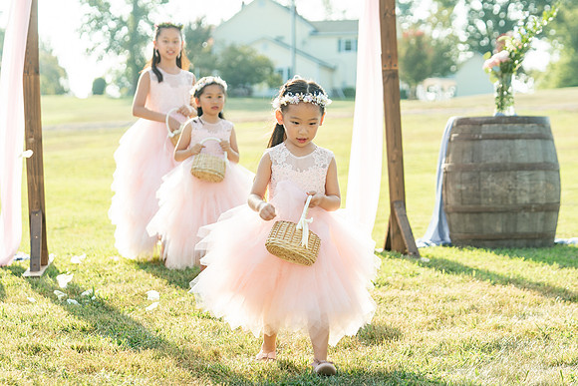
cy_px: 225
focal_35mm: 92
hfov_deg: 22.2
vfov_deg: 14.9
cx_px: 316
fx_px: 1470
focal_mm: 77
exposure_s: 1/250
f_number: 4
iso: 100
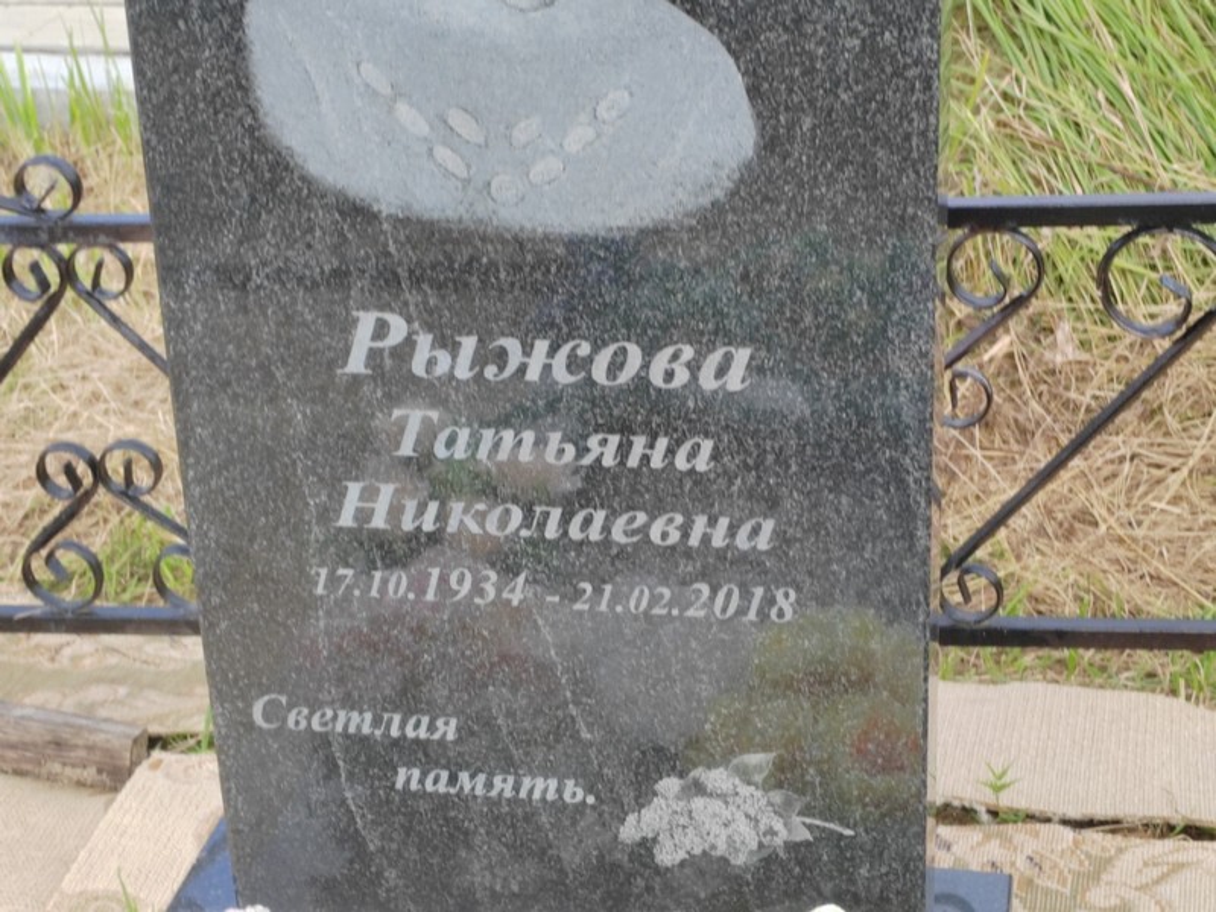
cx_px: 608
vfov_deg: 18.4
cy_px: 456
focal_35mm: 80
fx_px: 2810
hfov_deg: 24.4
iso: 100
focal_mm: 5.52
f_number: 1.9
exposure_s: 1/330
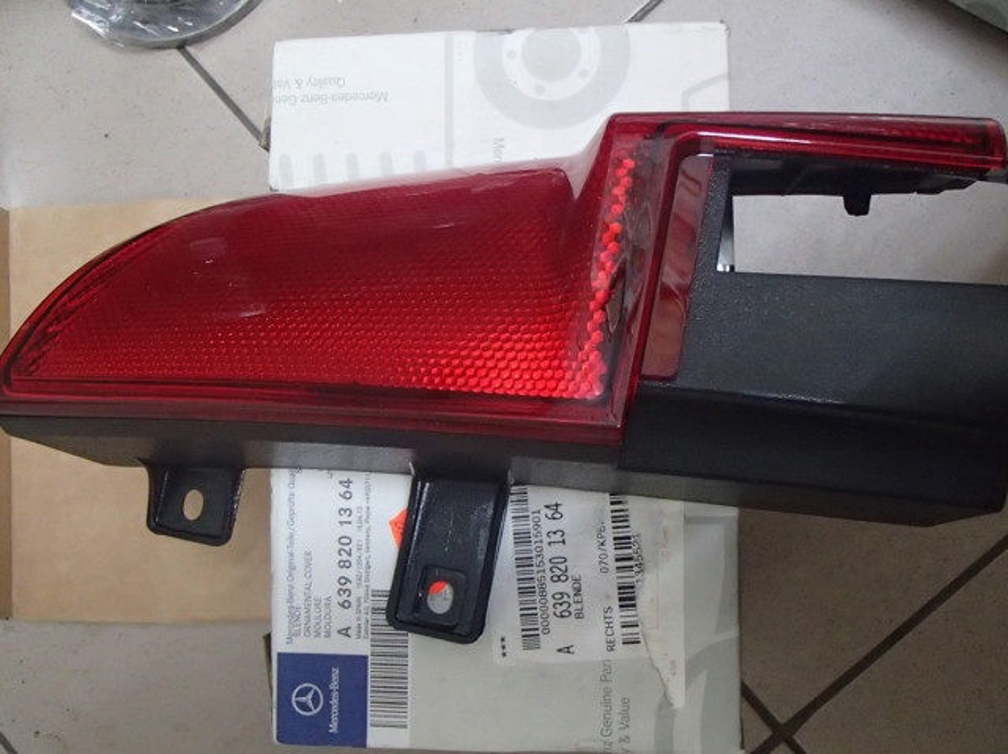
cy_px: 377
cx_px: 504
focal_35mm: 37
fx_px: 1077
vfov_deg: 38.6
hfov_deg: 50.2
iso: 1600
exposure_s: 1/25
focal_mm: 6.64
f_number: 4.7
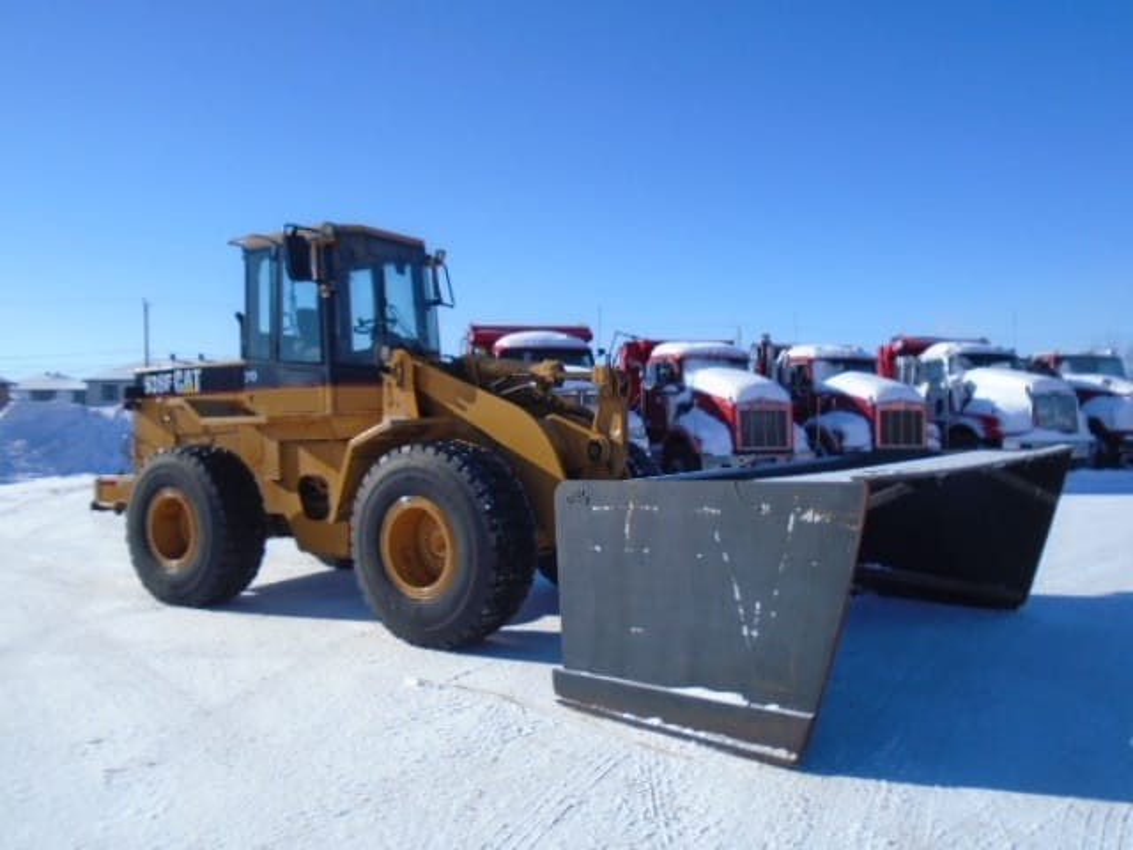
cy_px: 425
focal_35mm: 26
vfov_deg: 53.1
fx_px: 851
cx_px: 566
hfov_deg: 67.3
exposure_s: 1/250
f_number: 8
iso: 100
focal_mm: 4.6
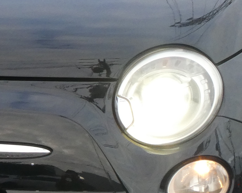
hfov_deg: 10.6
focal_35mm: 181
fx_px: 1296
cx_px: -14
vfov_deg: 8.5
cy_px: 64
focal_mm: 7.8
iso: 250
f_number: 5
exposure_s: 1/80
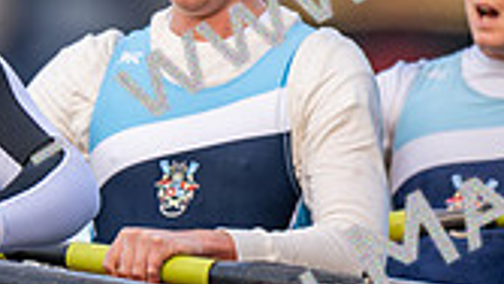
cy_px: 168
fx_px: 29219
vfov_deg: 0.6
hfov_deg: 1.0
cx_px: -106
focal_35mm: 2186
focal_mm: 600
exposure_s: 1/2500
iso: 1400
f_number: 4
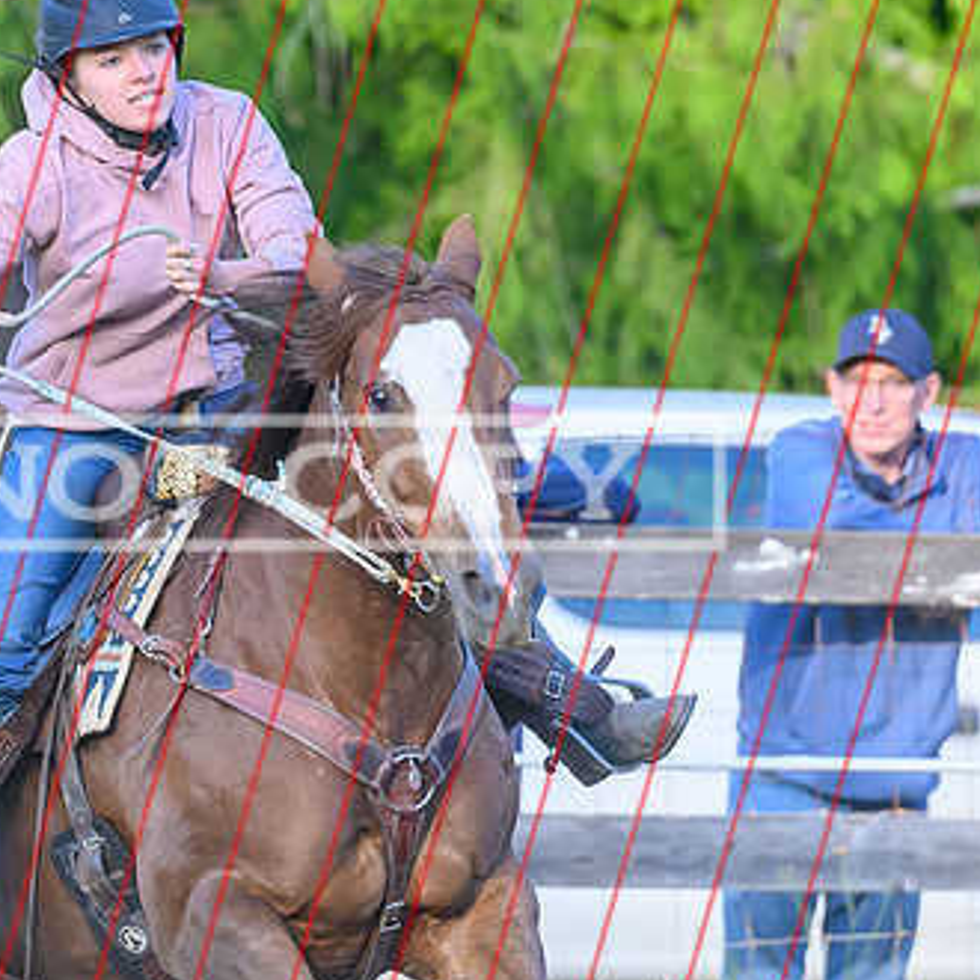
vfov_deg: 2.4
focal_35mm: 738
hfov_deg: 2.4
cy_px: 785
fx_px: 23638
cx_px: 77
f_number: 2.8
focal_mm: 200
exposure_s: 1/2500
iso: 1100
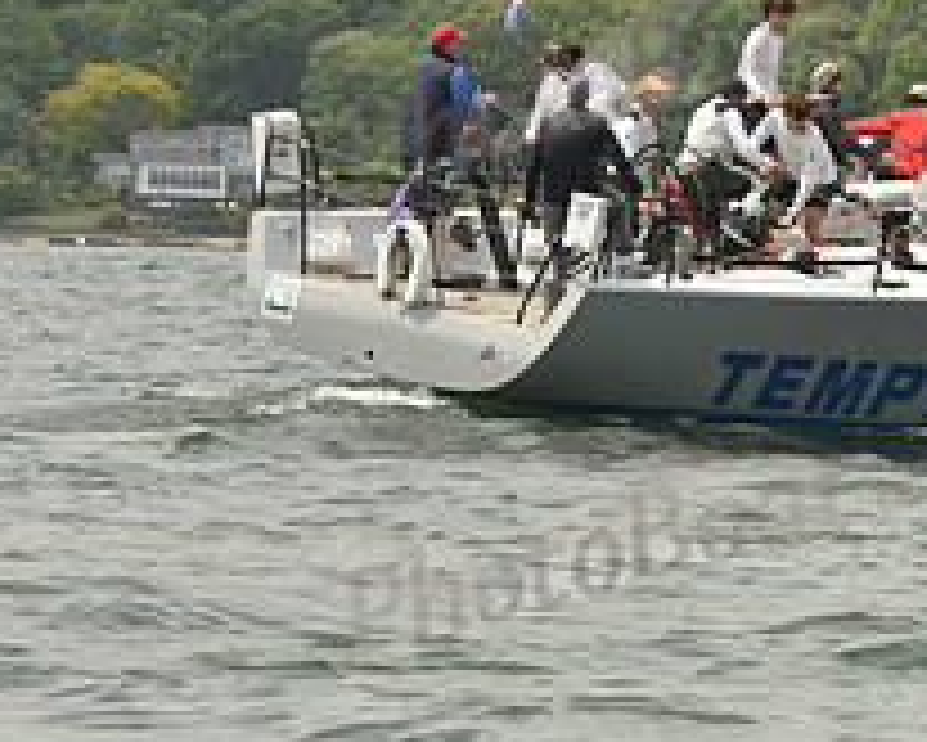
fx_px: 10897
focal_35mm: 397
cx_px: 1210
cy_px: 245
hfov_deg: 4.8
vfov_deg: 3.9
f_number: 10
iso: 400
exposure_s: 1/1000
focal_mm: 150
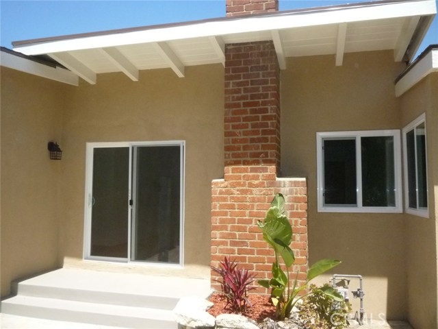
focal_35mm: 29
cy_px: 164
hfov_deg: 61.7
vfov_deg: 48.2
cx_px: 219
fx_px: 367
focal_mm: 5.2
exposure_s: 1/640
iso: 400
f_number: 6.3
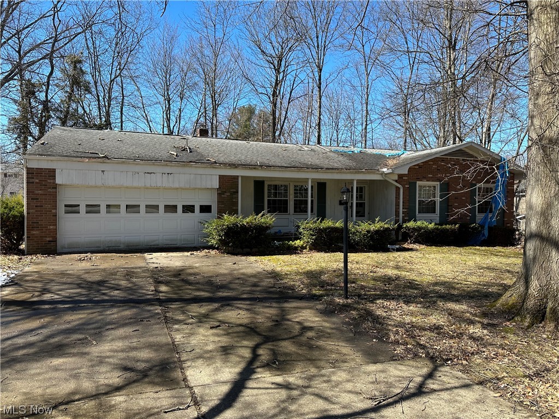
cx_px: 280
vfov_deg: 56.8
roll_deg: -0.8
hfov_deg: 71.6
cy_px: 210
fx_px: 388
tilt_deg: -2.2
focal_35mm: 24
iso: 80
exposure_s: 1/1751
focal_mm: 6.86
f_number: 1.78
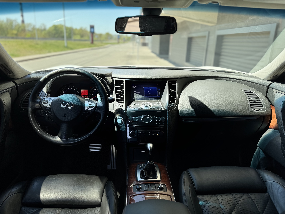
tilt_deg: -17.2
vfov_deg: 56.8
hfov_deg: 71.6
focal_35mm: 24
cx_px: 142
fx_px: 198
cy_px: 107
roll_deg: -1.8
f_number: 1.78
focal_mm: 6.76
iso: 80
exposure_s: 1/477
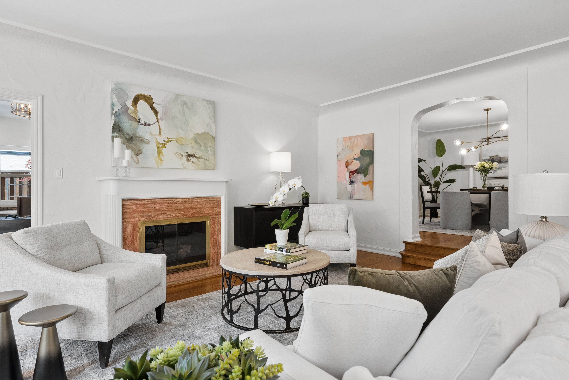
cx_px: 284
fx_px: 300
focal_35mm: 19
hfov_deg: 86.9
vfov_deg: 64.6
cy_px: 190
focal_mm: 19
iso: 640
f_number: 8
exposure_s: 1/30
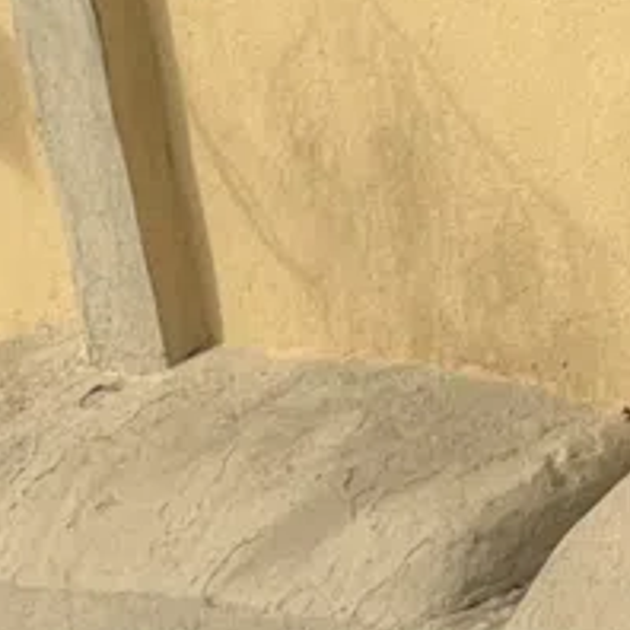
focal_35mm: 470
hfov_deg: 3.7
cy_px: 1500
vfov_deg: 3.7
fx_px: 9678
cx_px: 824
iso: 32
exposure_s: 1/242
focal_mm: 9
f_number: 2.8
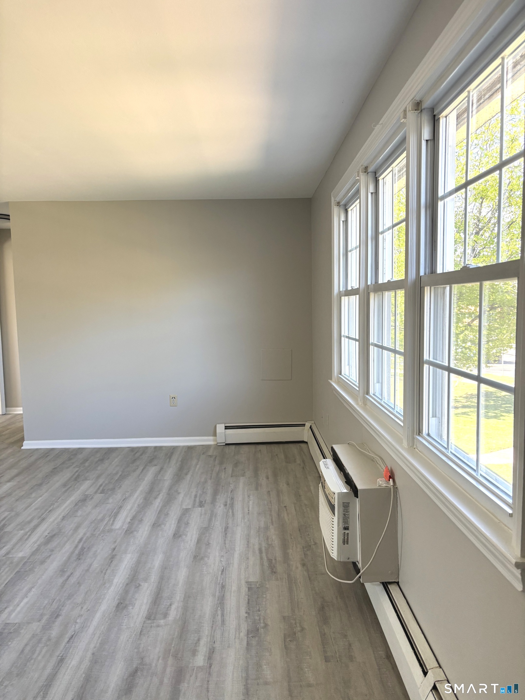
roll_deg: +0.8
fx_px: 526
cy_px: 350
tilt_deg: -5.1
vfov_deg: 67.3
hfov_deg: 53.1
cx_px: 262
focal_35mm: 26
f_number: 1.6
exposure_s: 1/121
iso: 100
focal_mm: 5.96
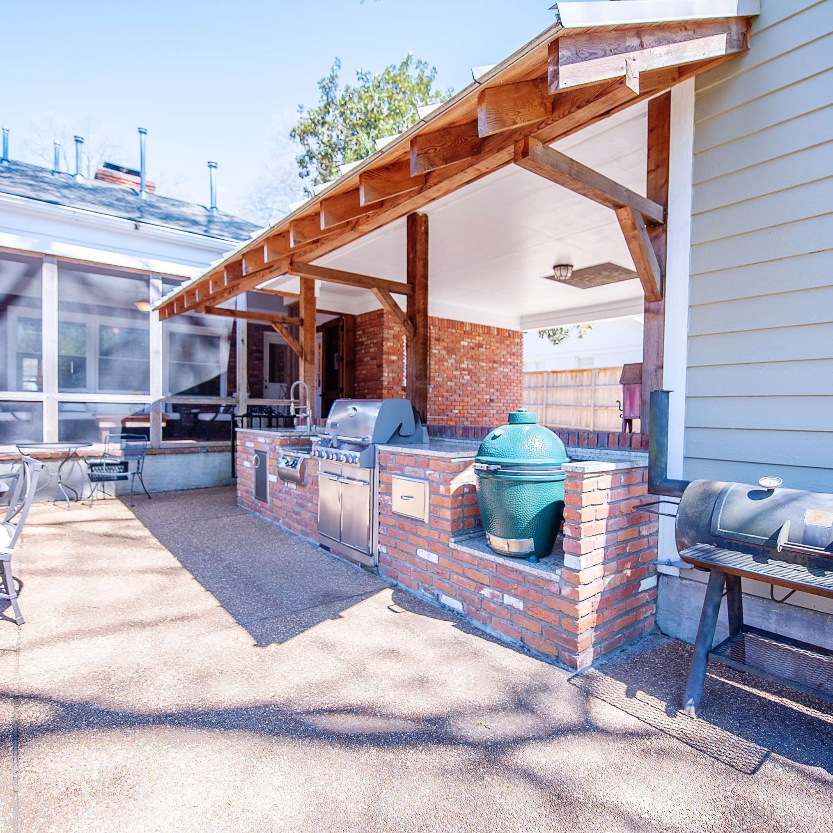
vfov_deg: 80.7
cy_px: 418
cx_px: 425
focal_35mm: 18
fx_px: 490
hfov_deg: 80.7
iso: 400
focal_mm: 14
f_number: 2.8
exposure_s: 1/4000
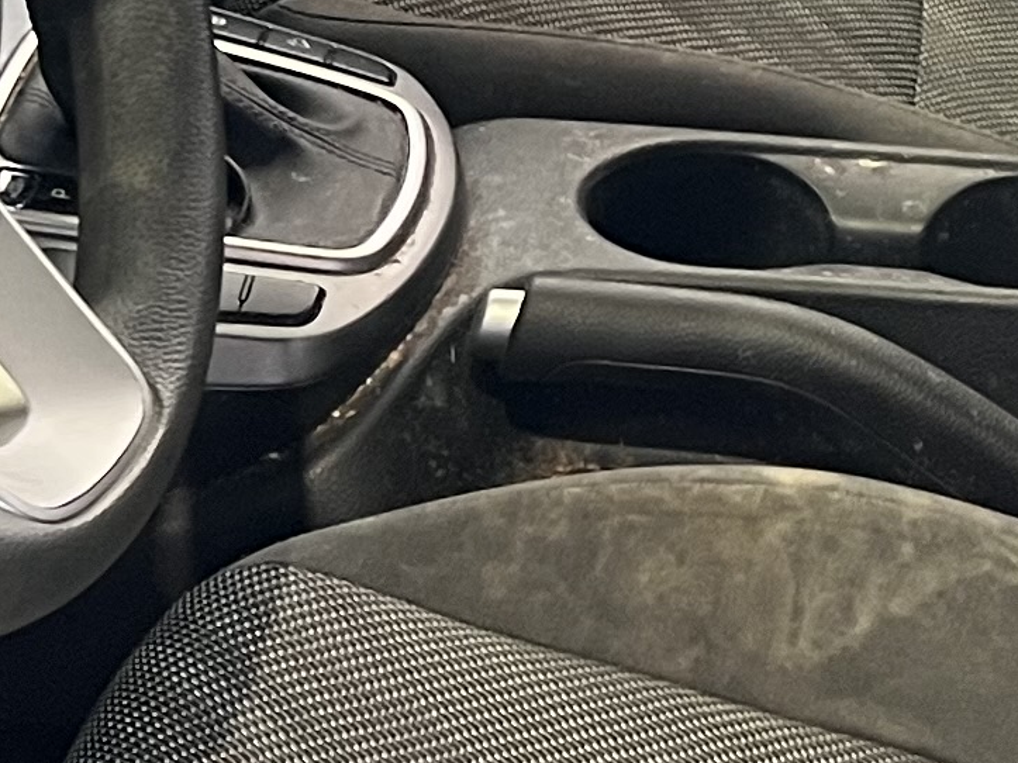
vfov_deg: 10.0
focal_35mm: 145
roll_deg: -0.4
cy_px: -218
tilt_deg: -23.3
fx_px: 4264
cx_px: 697
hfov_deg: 13.6
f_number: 1.5
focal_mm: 5.7
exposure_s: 1/60
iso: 200
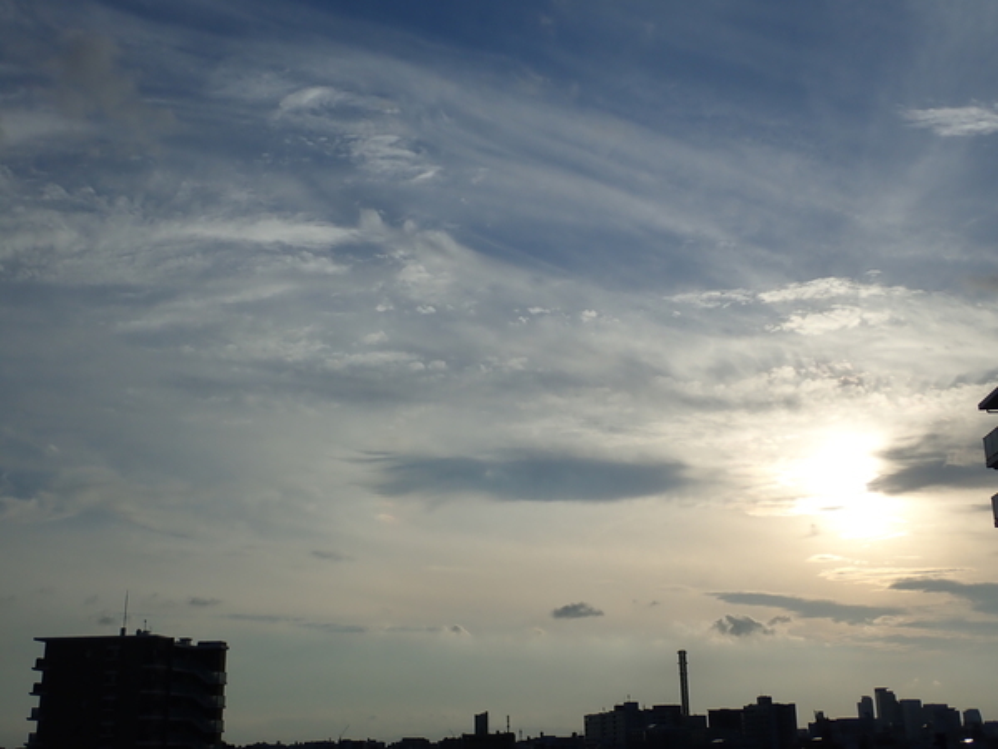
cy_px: 374
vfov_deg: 36.0
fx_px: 1153
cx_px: 499
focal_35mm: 40
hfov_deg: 46.8
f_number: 11
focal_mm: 7.34
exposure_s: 1/250
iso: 100
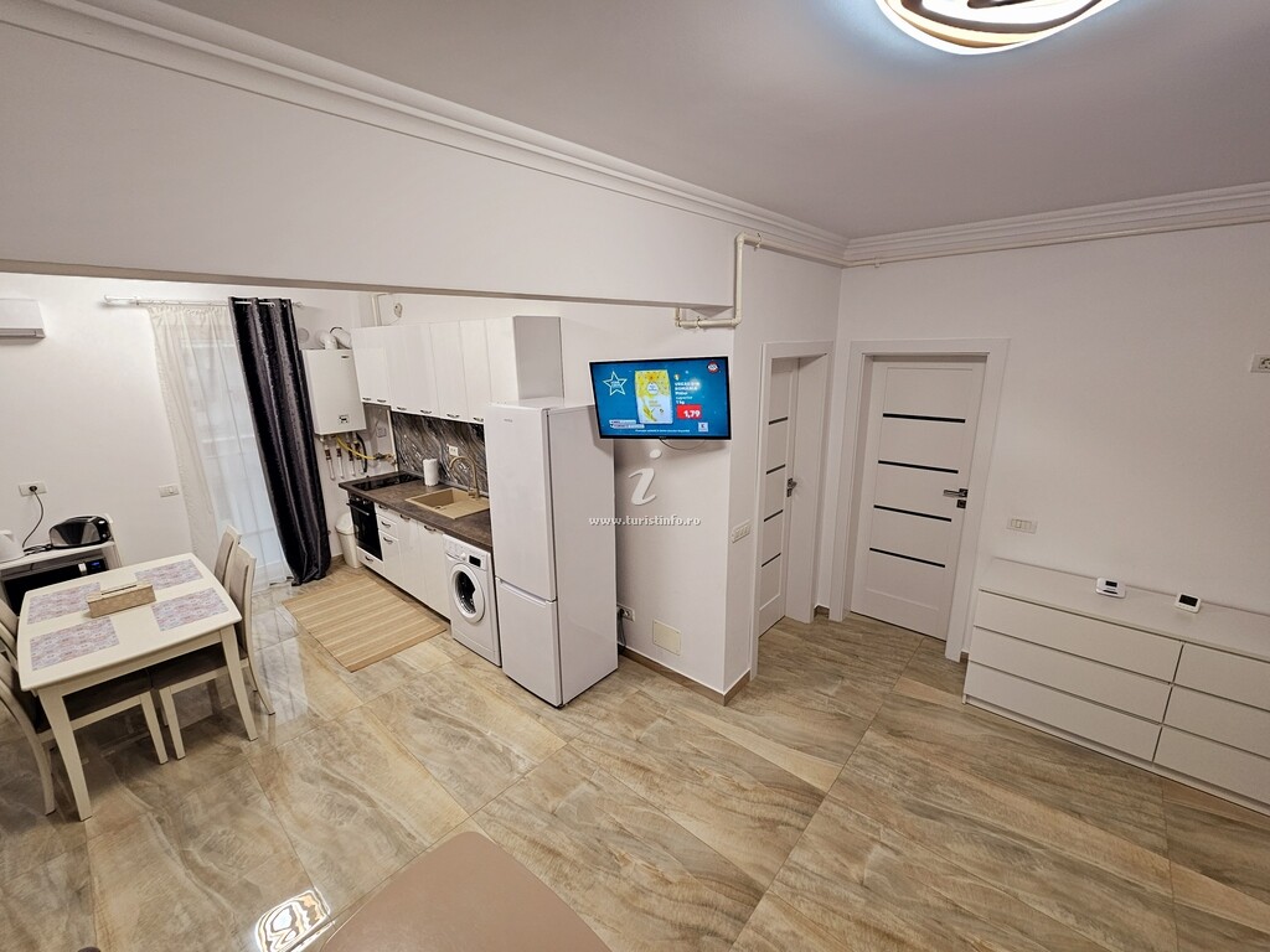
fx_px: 477
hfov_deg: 106.2
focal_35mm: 13
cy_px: 476
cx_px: 635
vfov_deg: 89.9
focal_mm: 2.2
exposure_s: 1/60
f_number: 2.2
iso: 100
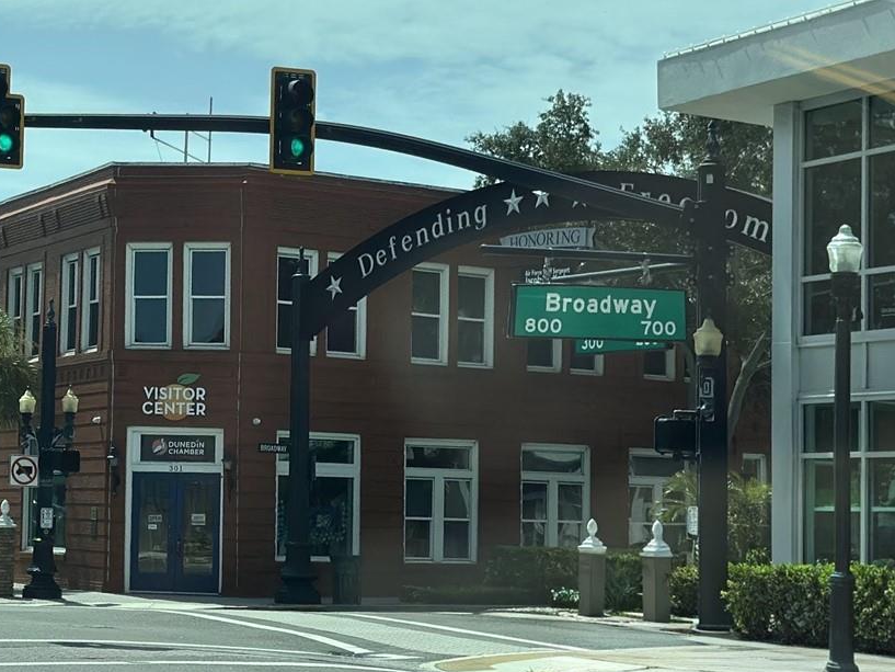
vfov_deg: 15.7
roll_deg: -0.9
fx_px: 2431
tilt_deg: +4.3
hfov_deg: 20.6
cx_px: 160
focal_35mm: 94
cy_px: 306
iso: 100
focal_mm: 6.86
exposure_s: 1/2304
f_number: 1.78
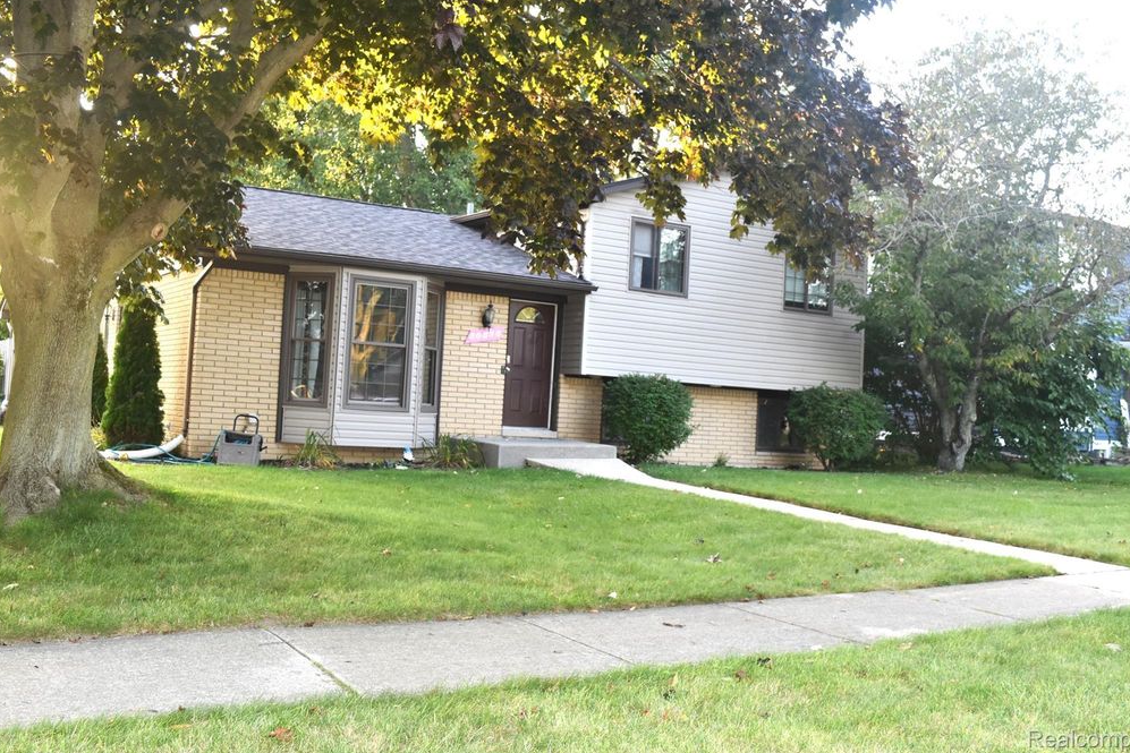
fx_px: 1209
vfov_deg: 34.6
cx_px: 559
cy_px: 369
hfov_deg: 50.1
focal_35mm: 39
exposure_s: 1/200
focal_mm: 25
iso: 800
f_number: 5.6
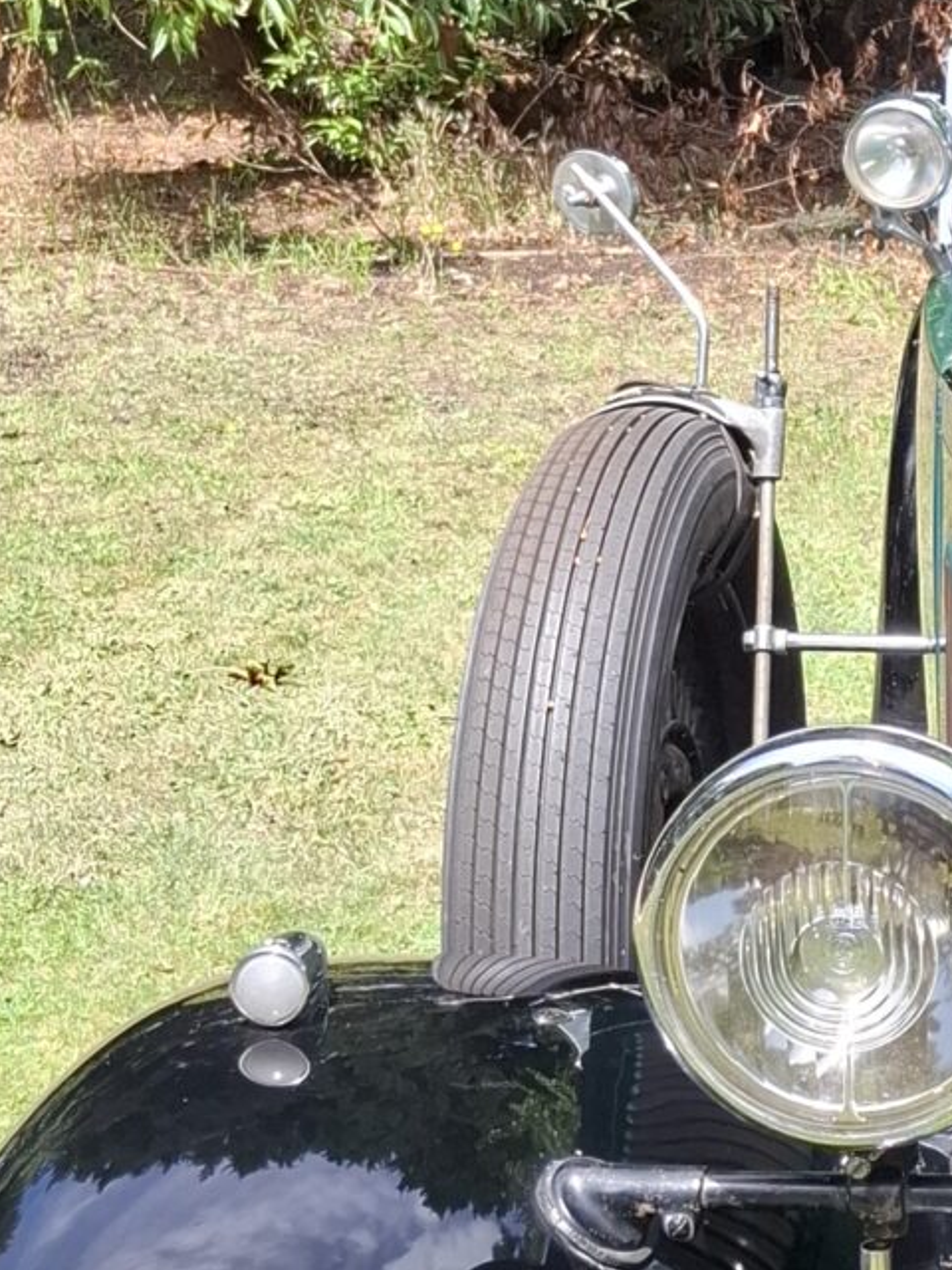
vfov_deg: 21.2
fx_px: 3374
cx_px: 1505
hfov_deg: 14.7
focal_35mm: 92
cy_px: 385
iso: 50
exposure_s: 1/652
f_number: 1.8
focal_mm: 5.54
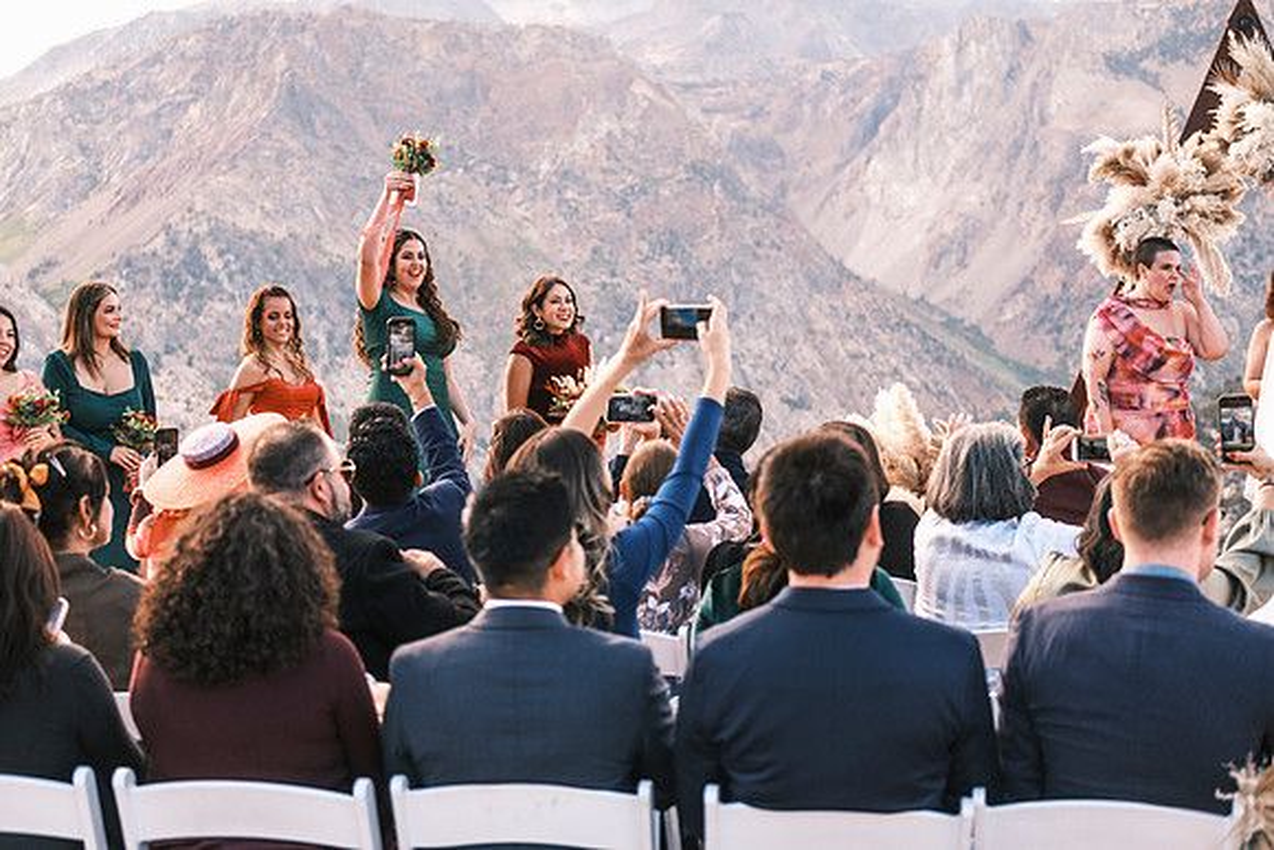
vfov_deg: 18.2
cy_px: 425
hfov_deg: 27.0
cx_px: 637
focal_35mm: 75
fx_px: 2655
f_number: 2.8
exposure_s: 1/800
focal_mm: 50
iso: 400
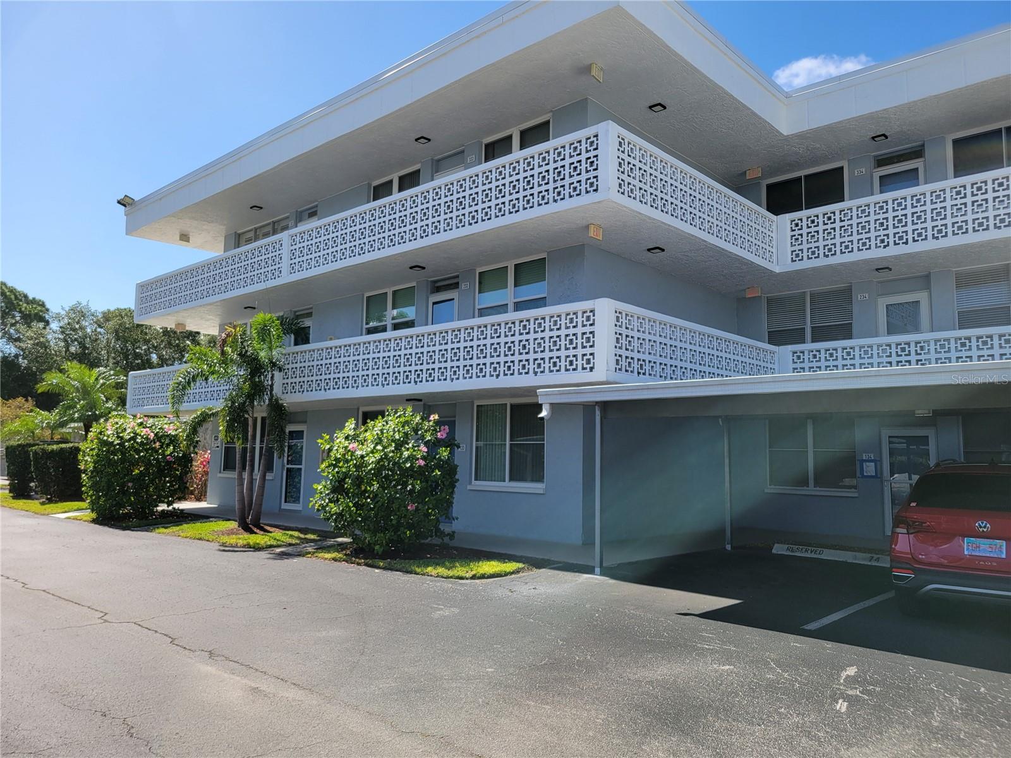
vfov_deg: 53.1
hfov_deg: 67.3
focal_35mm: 26
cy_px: 379
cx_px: 506
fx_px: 759
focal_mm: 5.4
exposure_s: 1/1864
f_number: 1.8
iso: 40
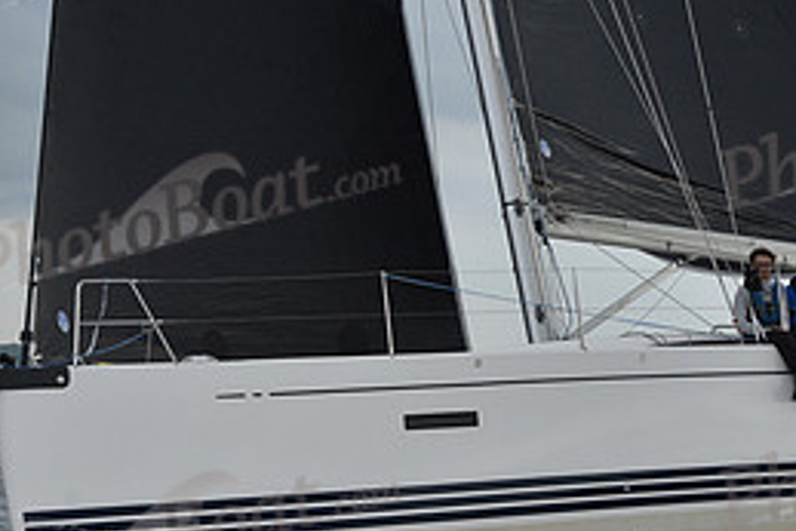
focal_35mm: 157
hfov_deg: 13.0
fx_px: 3473
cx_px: 562
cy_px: 333
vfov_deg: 8.8
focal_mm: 70
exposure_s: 1/800
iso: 400
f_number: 8
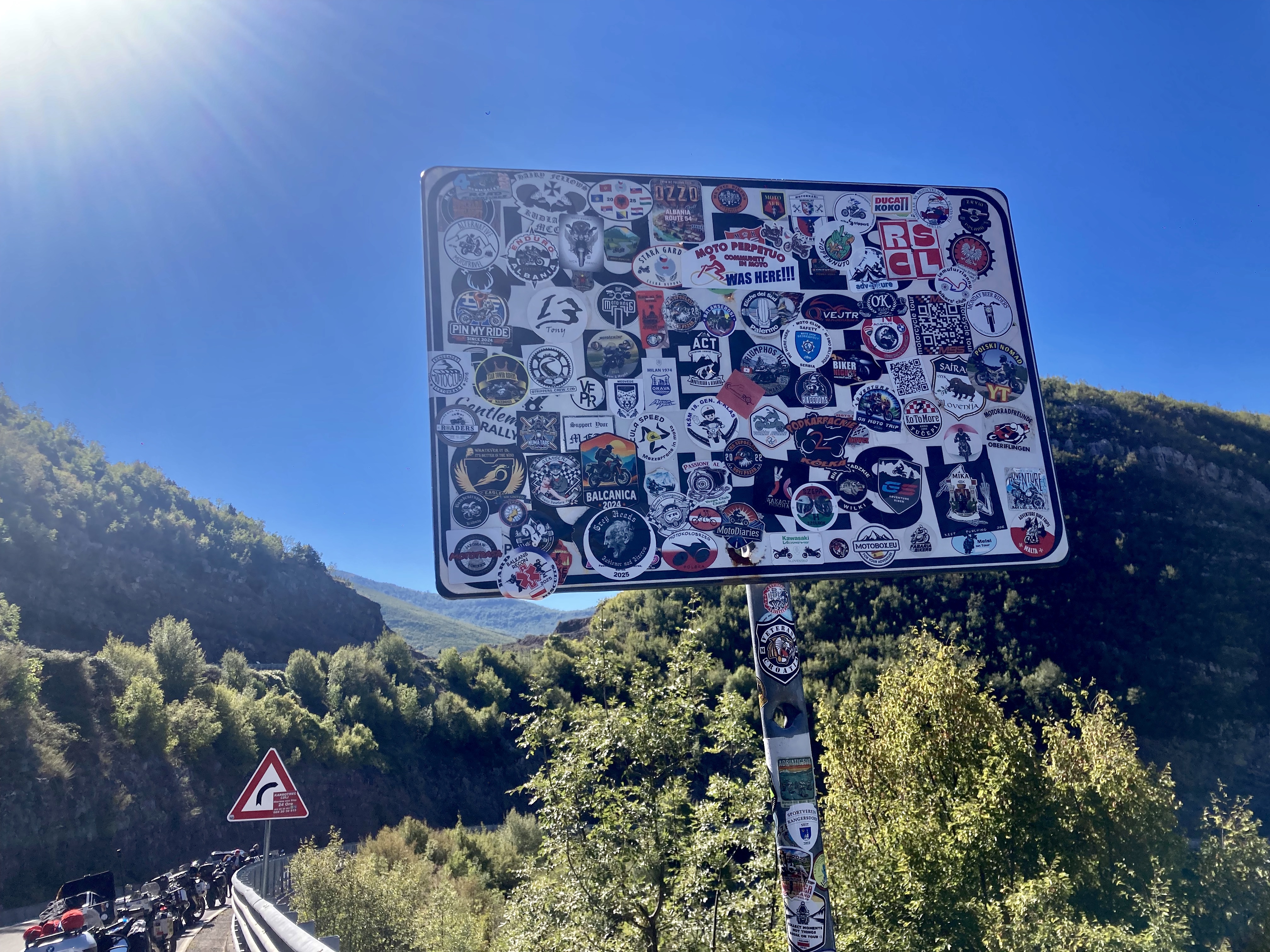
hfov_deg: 63.4
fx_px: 1027
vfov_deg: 49.7
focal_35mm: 28
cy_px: 476
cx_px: 635
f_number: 1.8
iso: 20
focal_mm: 3.99
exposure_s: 1/1548
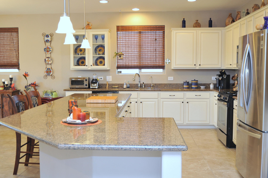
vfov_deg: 31.1
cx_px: 127
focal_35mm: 43
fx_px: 320
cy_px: 88
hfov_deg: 45.4
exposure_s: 1/30
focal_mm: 35
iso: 640
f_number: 4.5
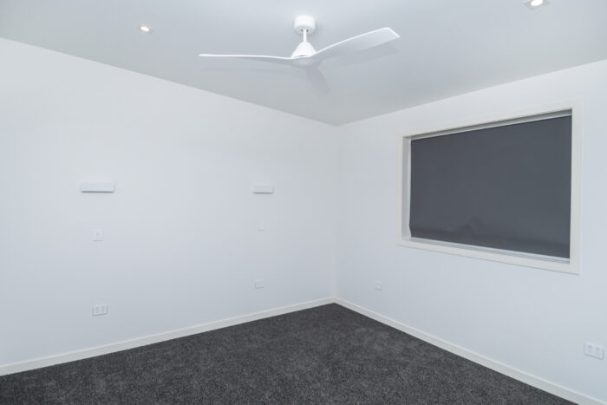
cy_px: 202
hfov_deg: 90.0
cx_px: 304
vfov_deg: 67.4
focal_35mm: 18
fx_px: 304
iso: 100
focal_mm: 12
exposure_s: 1/160
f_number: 6.3
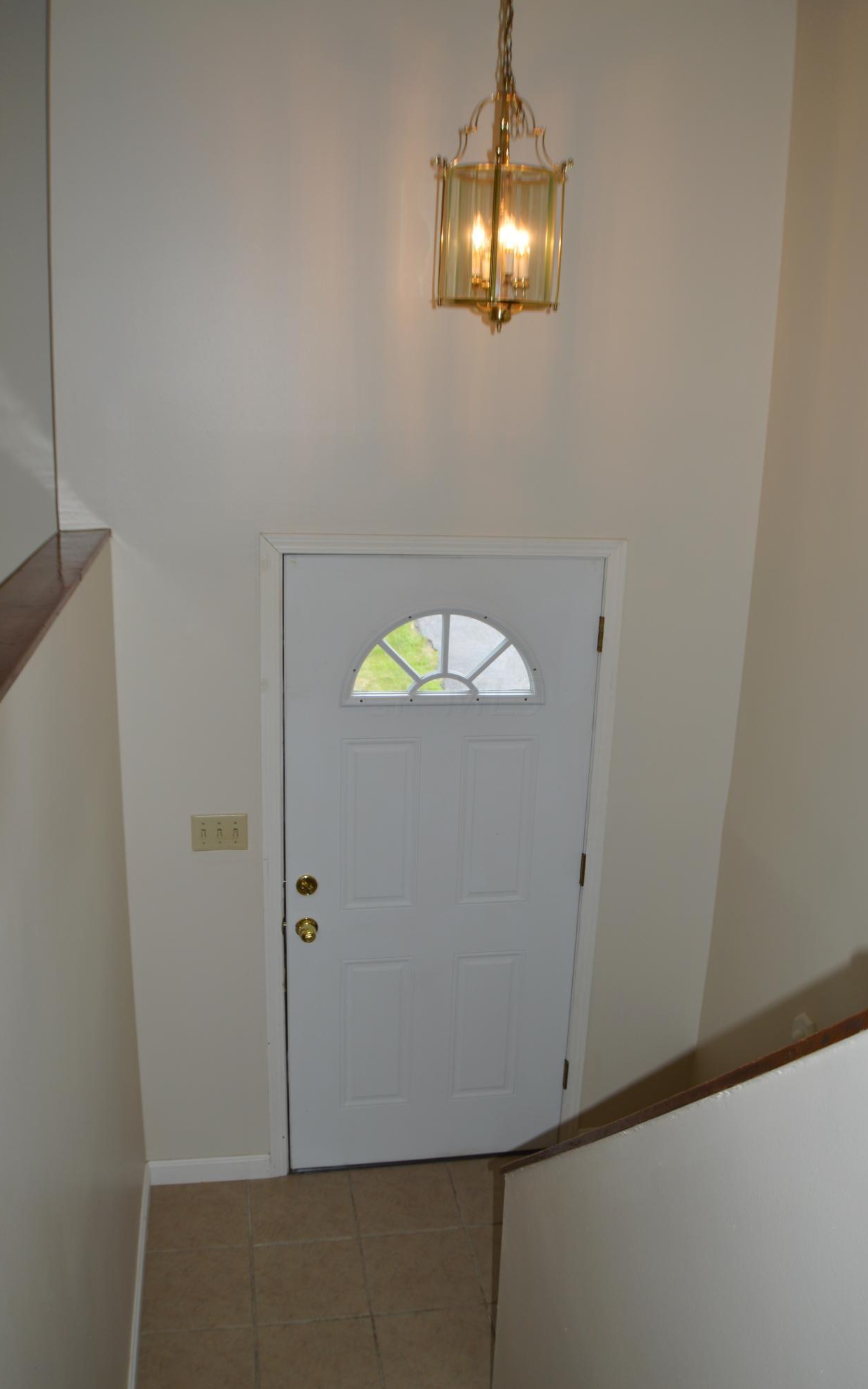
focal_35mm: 40
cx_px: 450
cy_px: 696
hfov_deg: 32.0
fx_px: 1514
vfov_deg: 49.3
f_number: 4
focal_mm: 26
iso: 100
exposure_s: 1/60
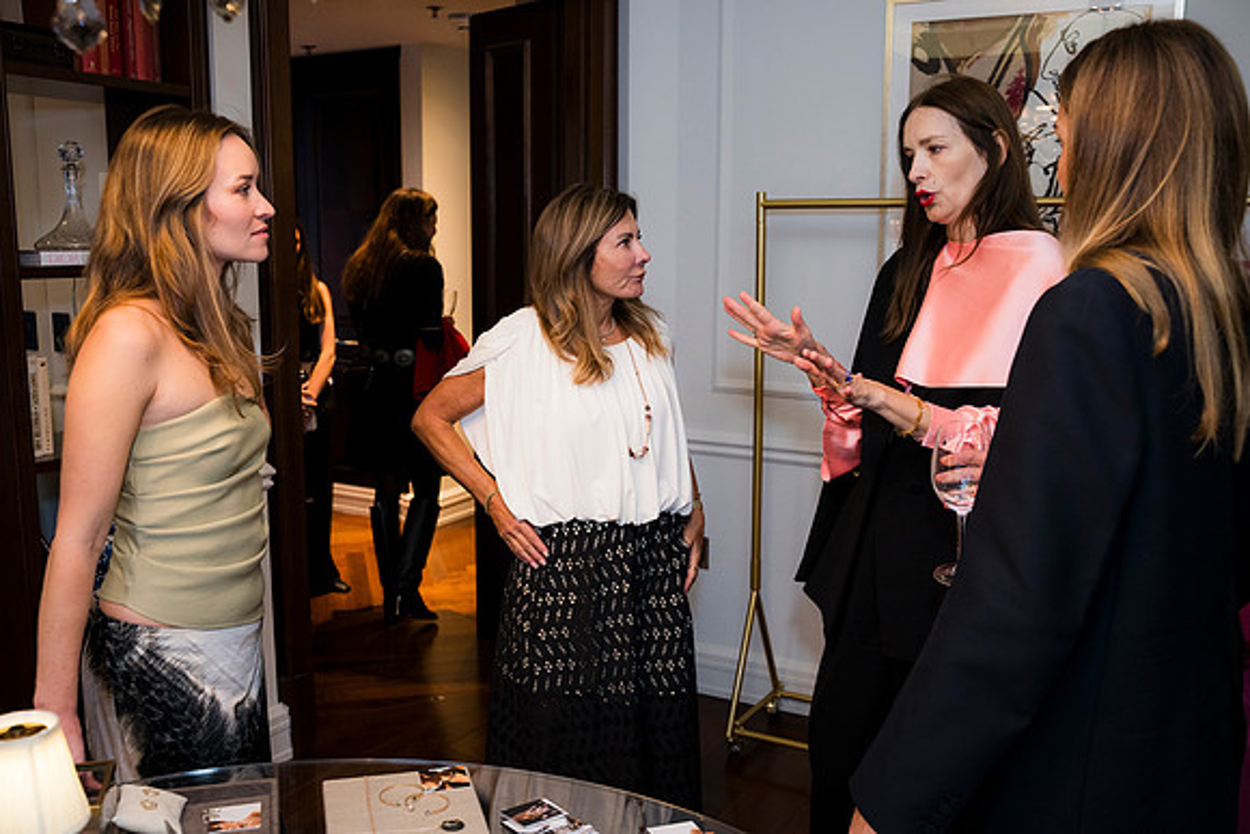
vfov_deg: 40.6
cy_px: 417
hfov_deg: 58.0
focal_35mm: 32
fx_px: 1129
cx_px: 625
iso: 1250
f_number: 4
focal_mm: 32.5
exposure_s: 1/125
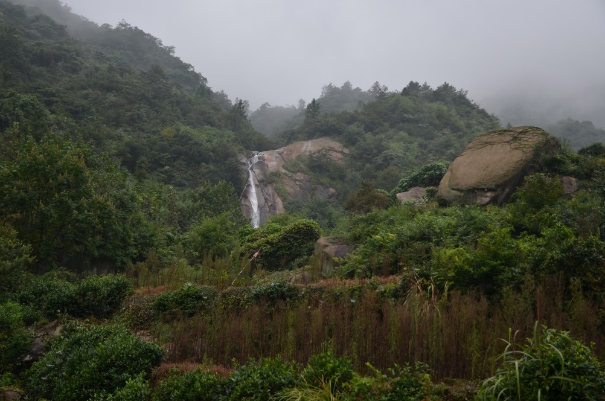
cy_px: 198
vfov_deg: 28.2
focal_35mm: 48
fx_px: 797
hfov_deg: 41.6
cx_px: 299
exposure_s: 1/200
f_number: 4.5
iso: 110
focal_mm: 31
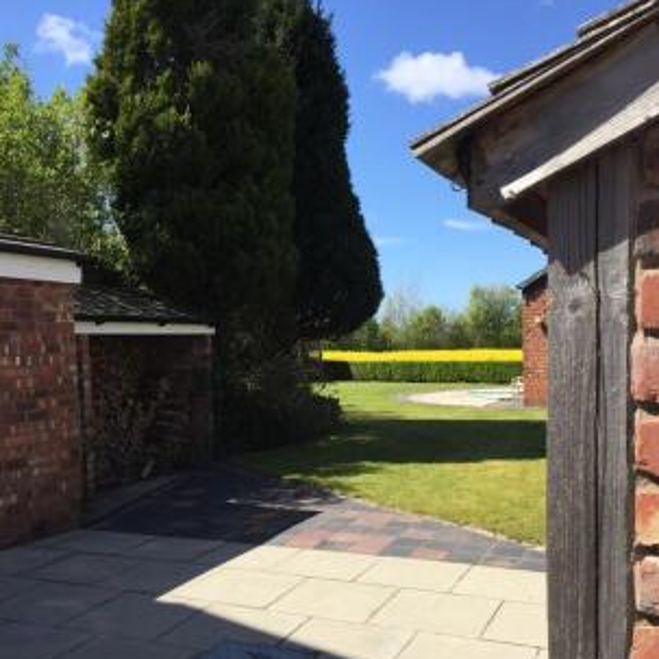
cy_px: 397
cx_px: 339
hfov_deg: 44.9
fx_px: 797
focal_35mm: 37
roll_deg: +1.5
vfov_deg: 44.7
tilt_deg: -3.3
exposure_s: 1/1464
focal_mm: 4.15
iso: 32
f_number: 2.2
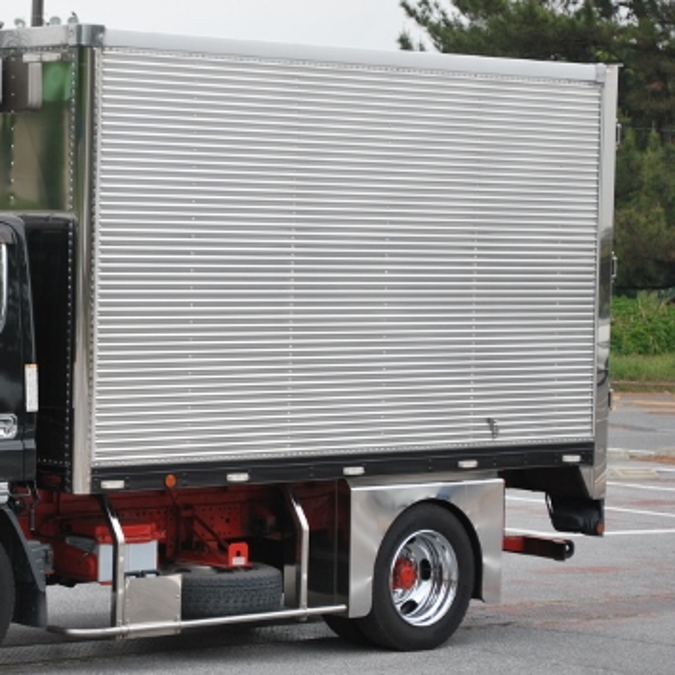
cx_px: 67
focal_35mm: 120
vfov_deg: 14.5
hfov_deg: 14.4
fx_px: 2647
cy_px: 357
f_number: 5.6
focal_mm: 52
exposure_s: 1/320
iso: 200
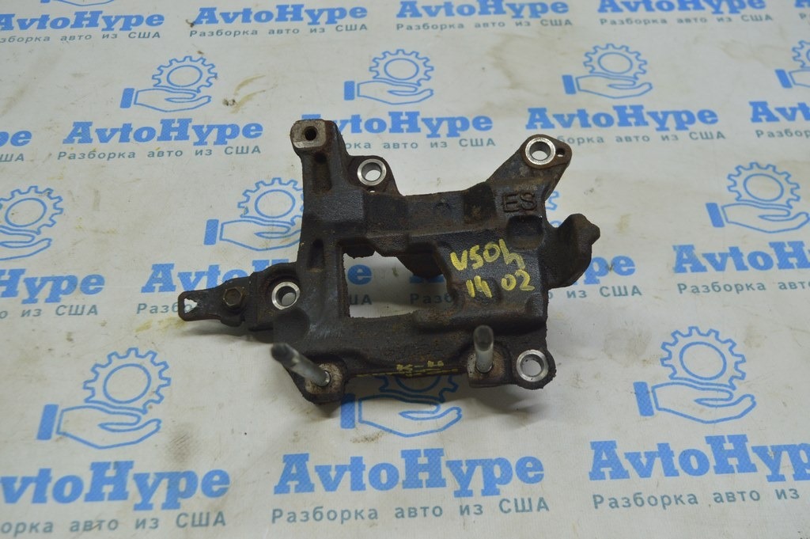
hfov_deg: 48.0
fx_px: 910
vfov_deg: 33.0
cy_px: 270
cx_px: 405
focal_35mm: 40
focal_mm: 27
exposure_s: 1/40
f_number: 5.6
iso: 400
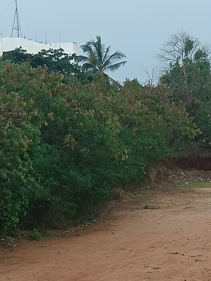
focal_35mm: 113
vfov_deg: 17.1
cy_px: 259
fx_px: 916
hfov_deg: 12.5
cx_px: 322
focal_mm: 4.05
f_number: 1.8
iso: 100
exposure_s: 1/121
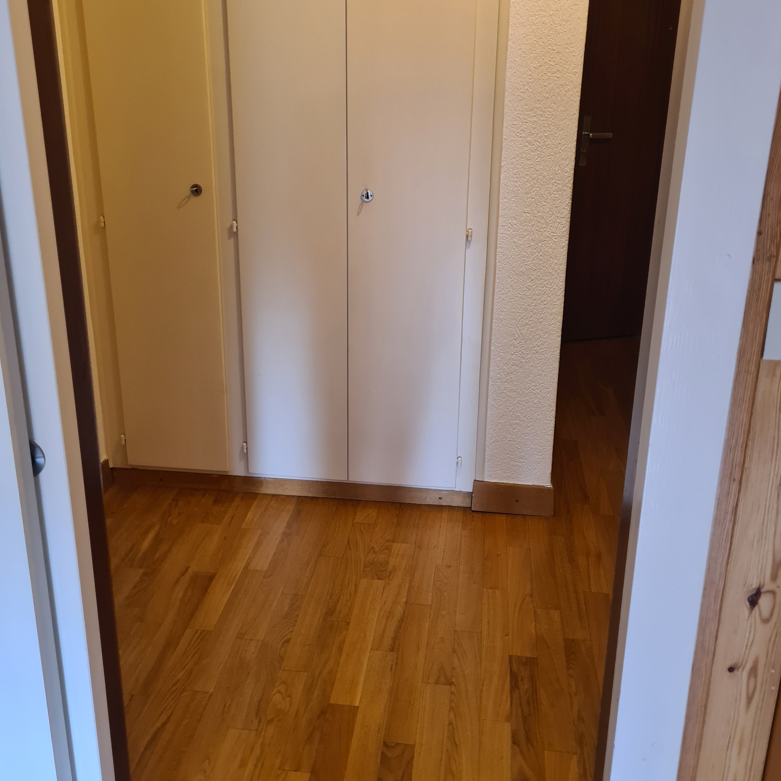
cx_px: 392
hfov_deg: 49.7
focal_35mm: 33
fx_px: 842
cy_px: 343
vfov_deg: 49.6
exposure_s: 1/50
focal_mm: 5.4
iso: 320
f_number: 1.8
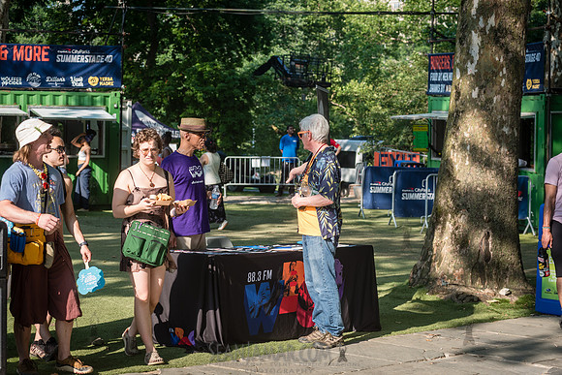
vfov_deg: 17.1
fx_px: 1249
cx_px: 281
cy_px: 188
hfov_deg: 25.4
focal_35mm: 80
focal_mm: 80
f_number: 5
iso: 200
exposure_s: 1/320
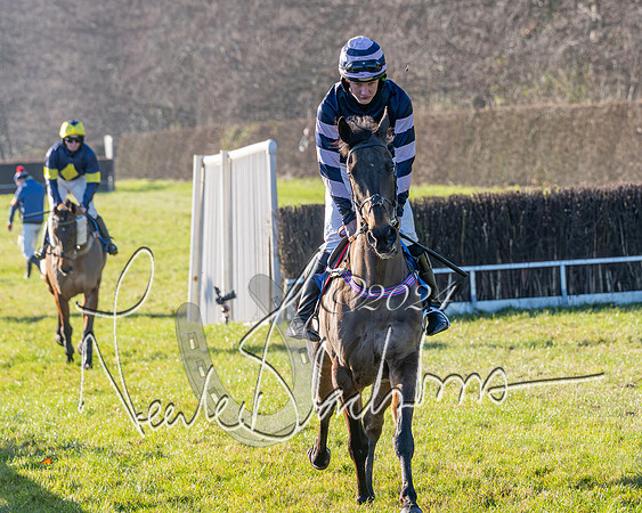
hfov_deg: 6.0
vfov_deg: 4.8
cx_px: 294
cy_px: 184
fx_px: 6171
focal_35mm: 325
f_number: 5
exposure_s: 1/1250
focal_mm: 150
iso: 400
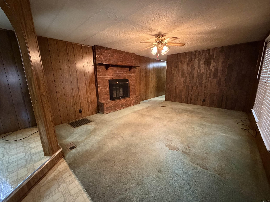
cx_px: 135
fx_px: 109
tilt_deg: -11.7
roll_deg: +1.1
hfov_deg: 102.1
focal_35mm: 14
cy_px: 101
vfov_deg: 85.7
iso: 1250
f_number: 2.2
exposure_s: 1/40
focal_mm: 2.22
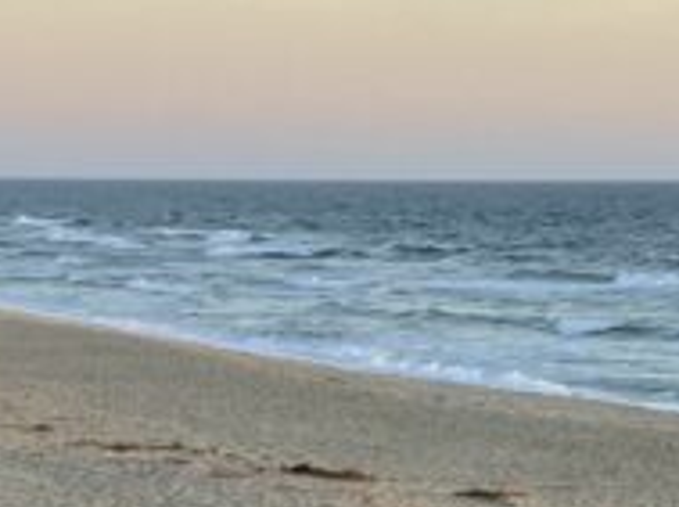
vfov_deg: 9.4
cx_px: 485
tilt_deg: -10.9
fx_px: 2976
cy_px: 787
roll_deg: -0.4
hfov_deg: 13.0
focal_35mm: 152
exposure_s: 1/121
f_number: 1.8
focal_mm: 3.99
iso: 40
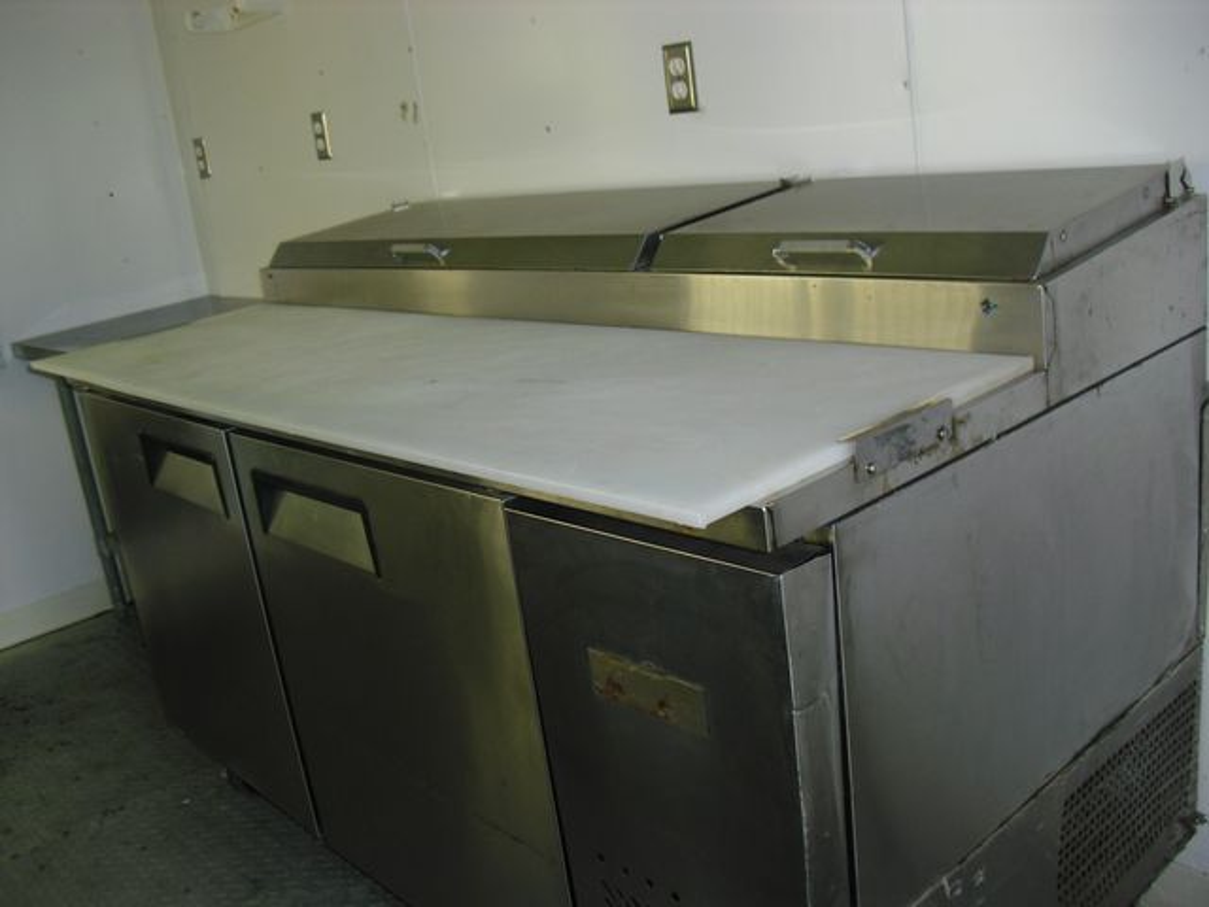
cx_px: 604
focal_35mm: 36
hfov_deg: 51.4
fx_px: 1257
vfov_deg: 39.7
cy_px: 454
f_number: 3.1
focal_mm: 6.3
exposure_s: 1/60
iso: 100
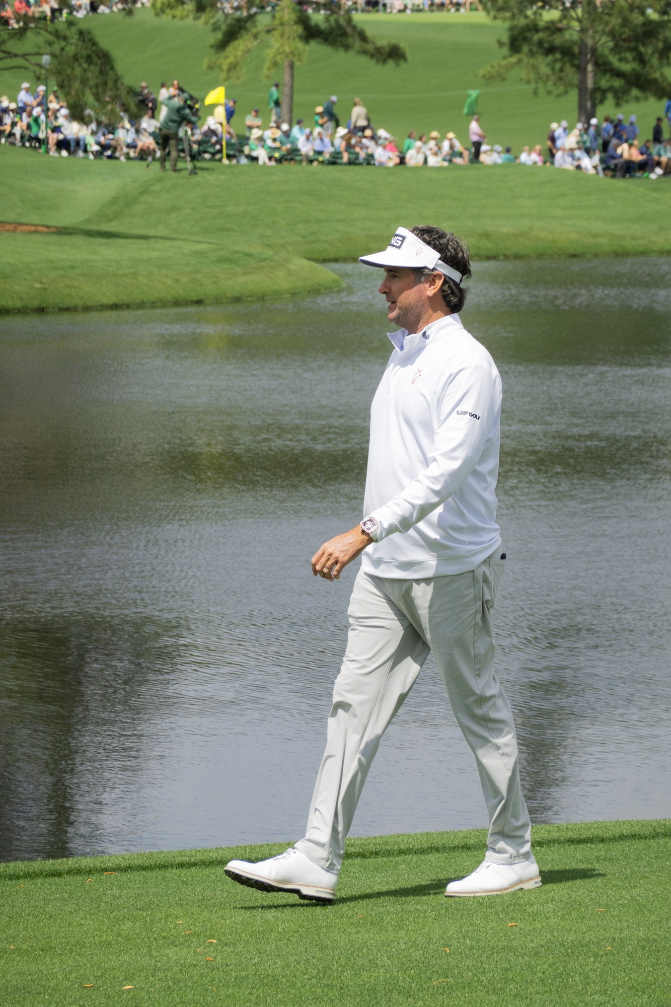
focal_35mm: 200
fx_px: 5592
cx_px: 336
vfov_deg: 10.3
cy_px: 504
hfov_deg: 6.9
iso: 100
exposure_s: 1/500
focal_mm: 72
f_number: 5.6
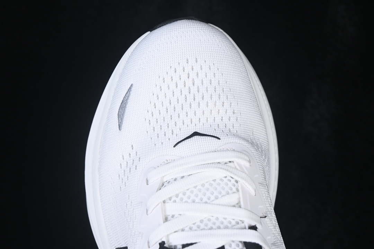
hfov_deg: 27.0
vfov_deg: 18.2
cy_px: 124
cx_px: 187
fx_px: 779
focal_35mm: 75
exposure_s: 1/80
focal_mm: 50
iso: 160
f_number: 7.1
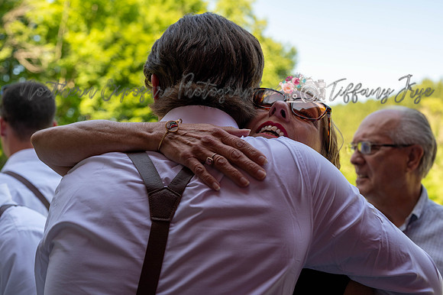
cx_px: 222
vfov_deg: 27.0
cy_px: 148
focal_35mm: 50
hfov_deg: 39.6
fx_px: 615
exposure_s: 1/250
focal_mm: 50
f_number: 5
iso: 200
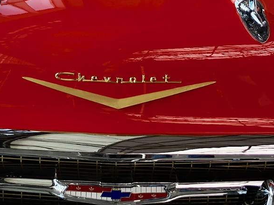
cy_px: -8
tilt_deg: -14.5
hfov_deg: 25.3
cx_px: 111
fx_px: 609
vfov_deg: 18.5
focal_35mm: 77
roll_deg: +0.6
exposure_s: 1/120
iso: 40
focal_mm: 4
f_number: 1.8
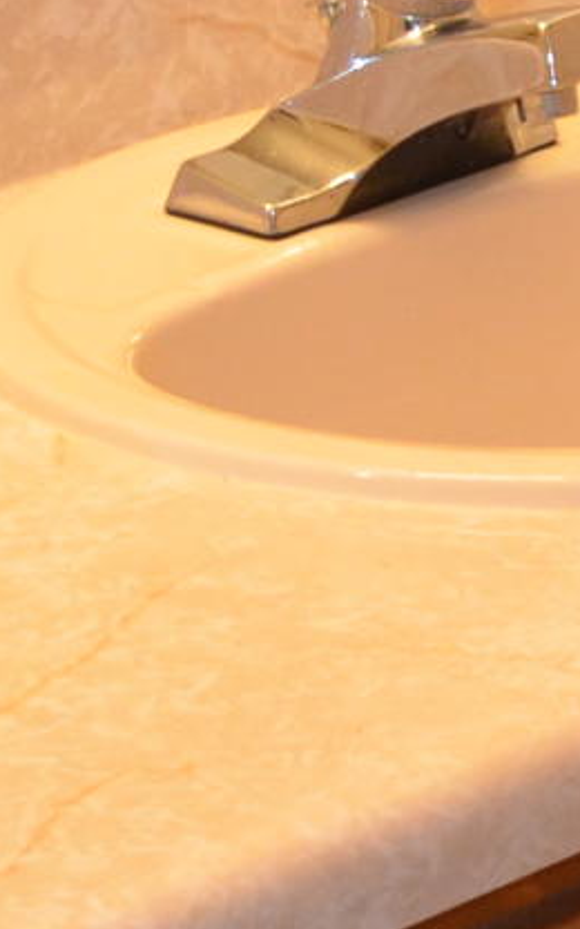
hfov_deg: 5.3
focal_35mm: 242
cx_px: 1124
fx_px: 6120
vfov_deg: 8.7
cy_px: 682
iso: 720
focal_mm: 22
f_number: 3.8
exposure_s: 1/60
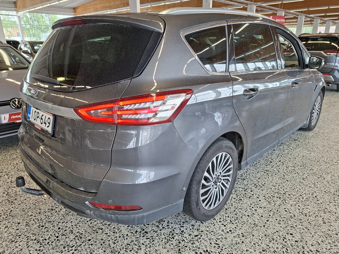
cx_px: 170
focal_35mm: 23
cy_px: 127
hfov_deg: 73.9
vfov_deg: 58.9
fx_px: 225
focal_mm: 5.54
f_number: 1.8
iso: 64
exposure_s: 1/100
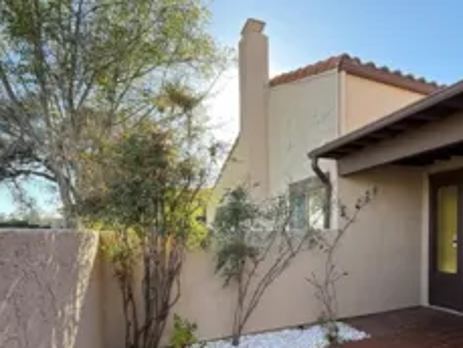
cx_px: 271
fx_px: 294
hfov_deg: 75.7
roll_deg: -0.6
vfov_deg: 59.1
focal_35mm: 22
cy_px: 243
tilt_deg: -1.6
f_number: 2.2
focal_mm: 2.22
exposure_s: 1/238
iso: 64
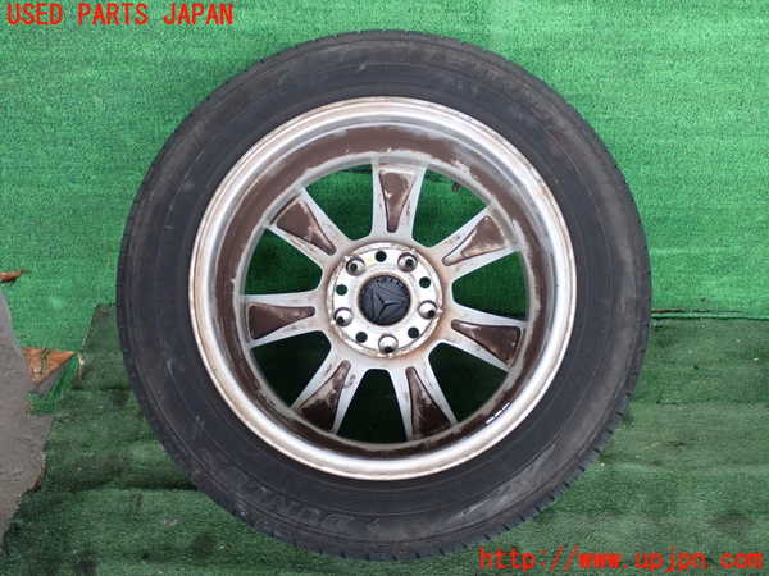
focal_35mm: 47
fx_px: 1044
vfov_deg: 30.9
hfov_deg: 40.4
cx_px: 384
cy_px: 288
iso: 800
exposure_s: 1/125
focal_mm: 8.4
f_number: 3.1
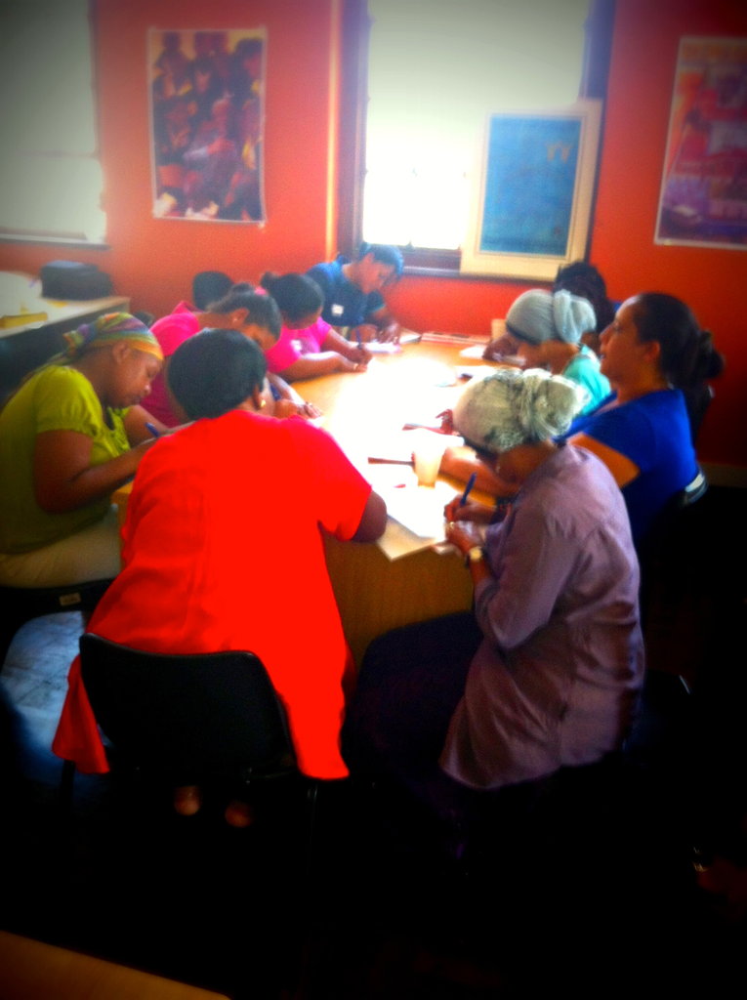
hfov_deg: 40.6
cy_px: 500
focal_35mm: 35
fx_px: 1010
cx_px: 374
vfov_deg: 52.7
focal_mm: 3.85
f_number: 2.8
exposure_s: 1/15
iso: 125
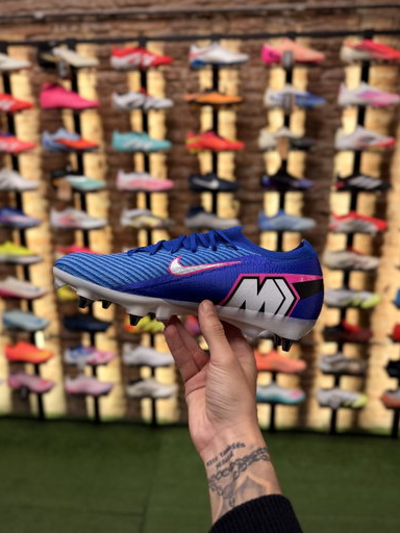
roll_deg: +0.1
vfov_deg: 69.4
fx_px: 385
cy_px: 257
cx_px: 196
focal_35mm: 25
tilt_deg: -14.4
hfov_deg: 54.9
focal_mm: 6.76
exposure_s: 1/100
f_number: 1.78
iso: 160
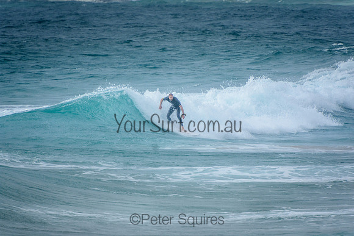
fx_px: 5901
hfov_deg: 3.4
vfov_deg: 2.3
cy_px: 118
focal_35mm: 600
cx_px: 177
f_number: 5.6
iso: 320
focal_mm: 400
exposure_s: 1/2000
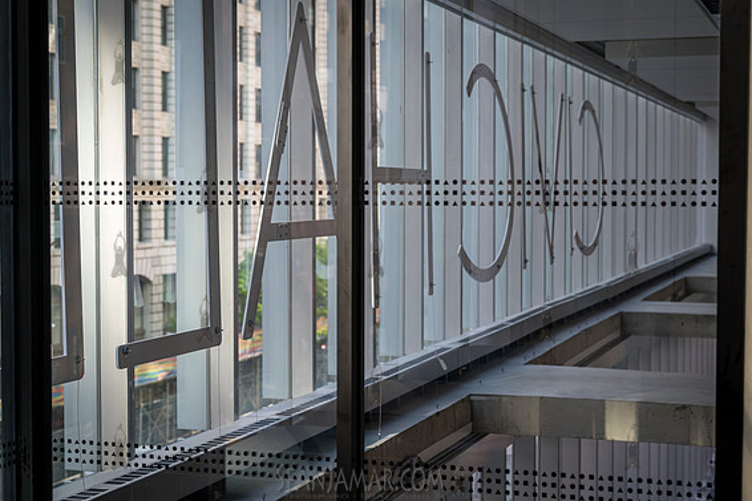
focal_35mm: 62
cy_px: 254
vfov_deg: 21.9
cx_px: 375
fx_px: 1295
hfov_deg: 32.4
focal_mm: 60
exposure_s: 1/1250
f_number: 4
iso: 2000
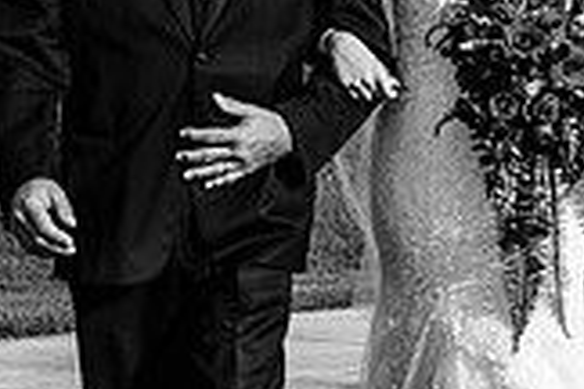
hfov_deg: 13.1
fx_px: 2547
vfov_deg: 8.7
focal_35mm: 157
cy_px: 12
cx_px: 414
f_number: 4
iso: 100
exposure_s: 1/1250
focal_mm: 35
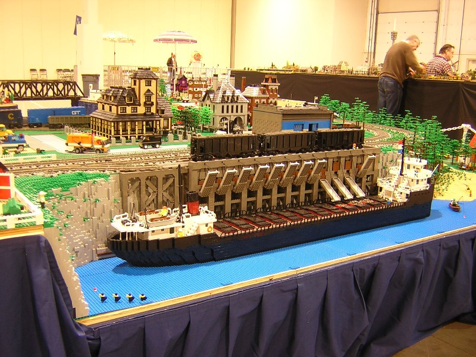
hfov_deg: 51.4
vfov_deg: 39.7
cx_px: 238
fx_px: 495
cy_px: 178
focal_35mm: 36
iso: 100
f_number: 2.6
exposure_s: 1/4
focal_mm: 4.7
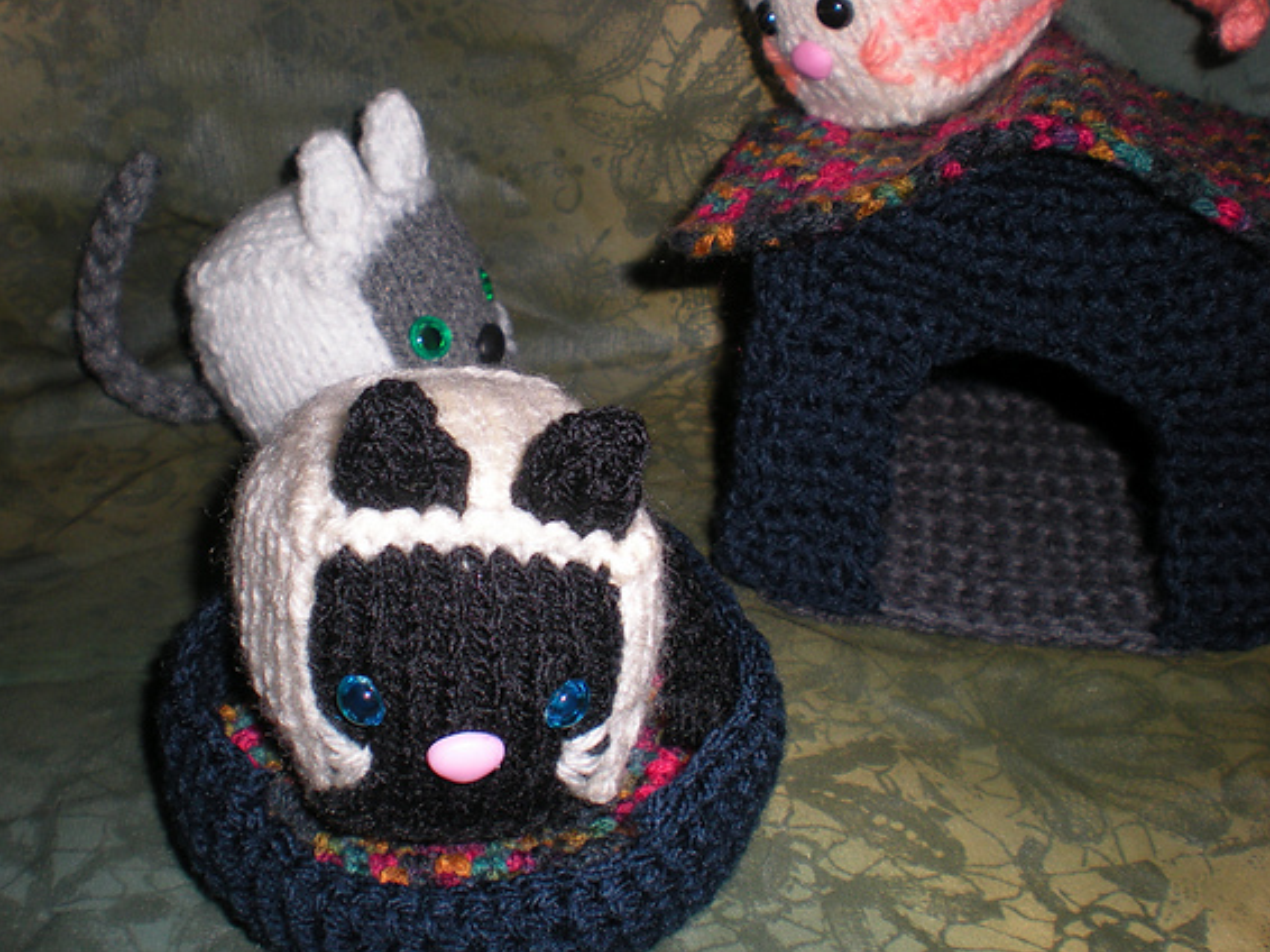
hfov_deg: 43.8
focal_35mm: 43
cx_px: 574
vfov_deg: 33.5
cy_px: 521
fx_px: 1577
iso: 64
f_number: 4.6
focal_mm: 6.3
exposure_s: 1/60
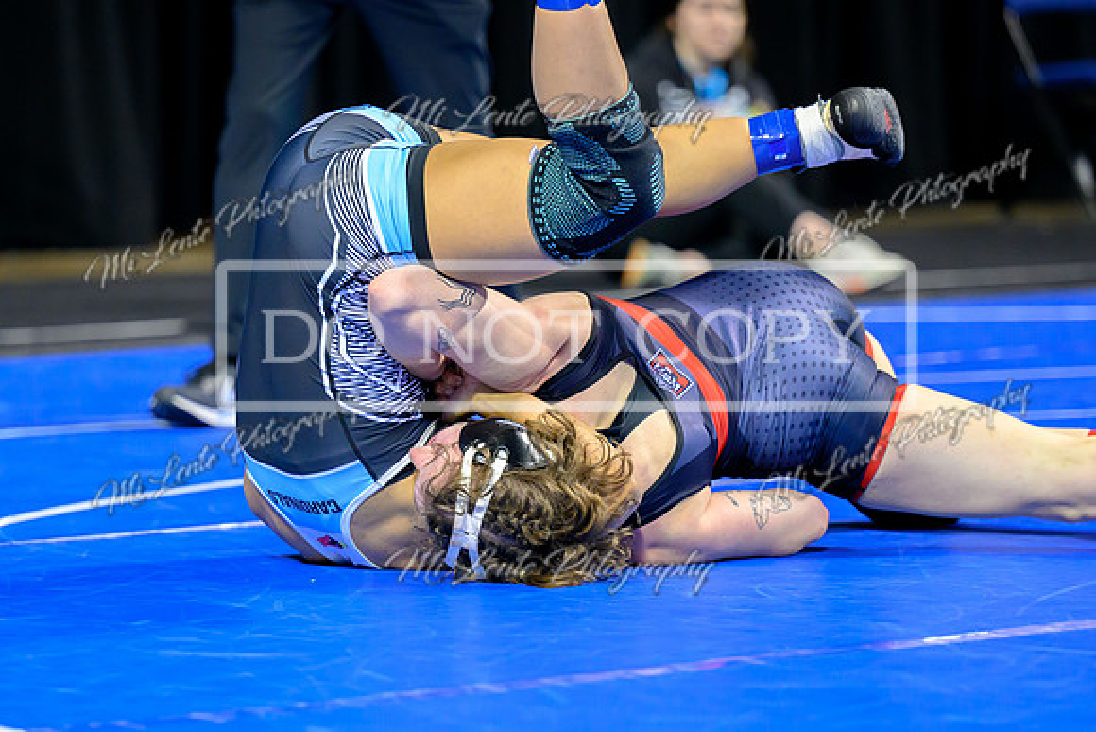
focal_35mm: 214
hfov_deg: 9.6
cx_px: 509
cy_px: 494
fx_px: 6508
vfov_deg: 6.4
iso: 3200
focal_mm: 150
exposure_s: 1/800
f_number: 2.8
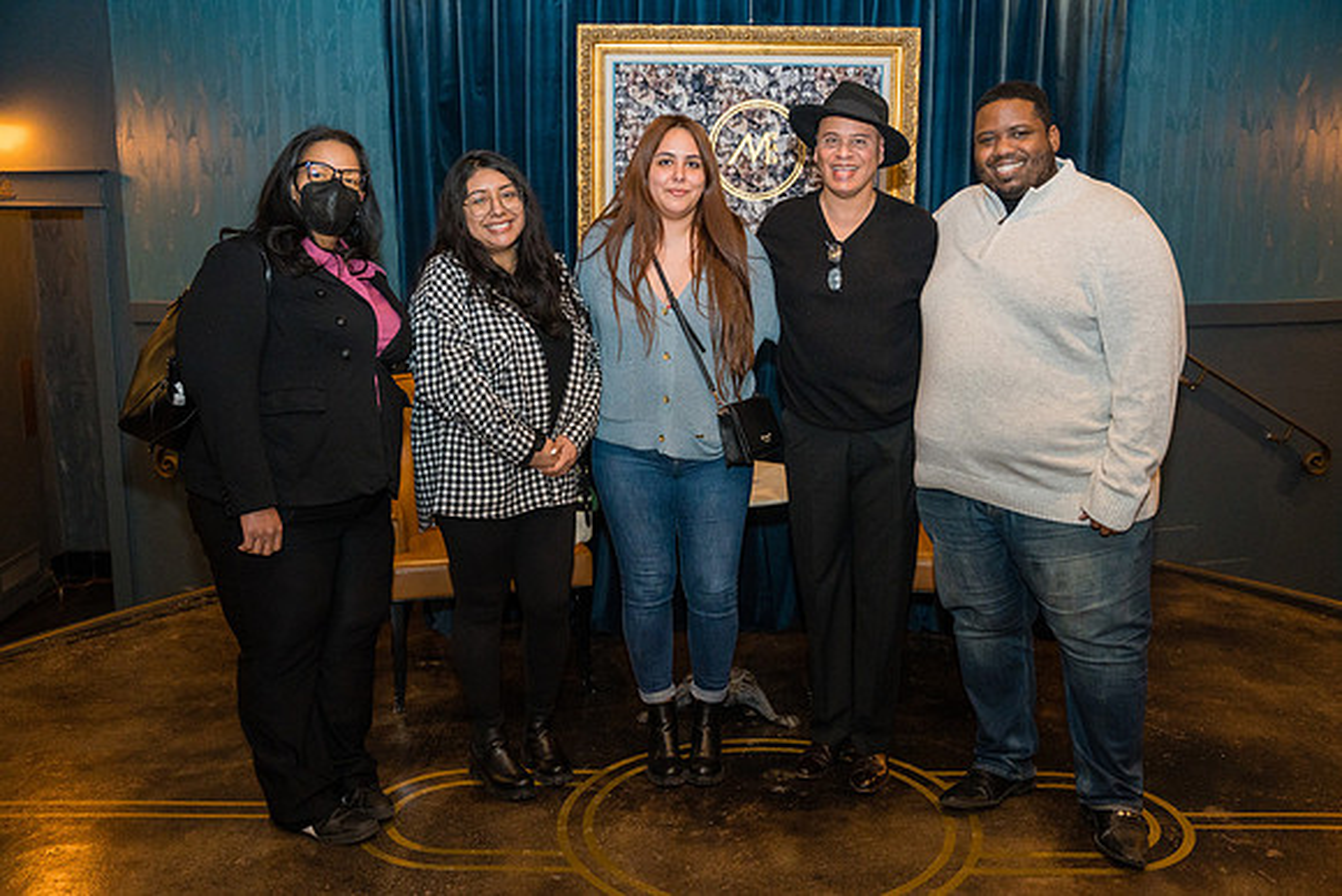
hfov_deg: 55.0
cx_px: 671
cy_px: 448
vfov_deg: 38.3
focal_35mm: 35
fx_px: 1290
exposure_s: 1/125
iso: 3200
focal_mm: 33.4
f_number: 2.8
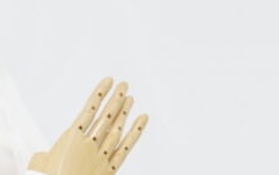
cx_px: -50
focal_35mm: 230
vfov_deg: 5.5
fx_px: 1749
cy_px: 440
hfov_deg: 9.0
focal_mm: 50
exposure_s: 1/8
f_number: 6.3
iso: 640
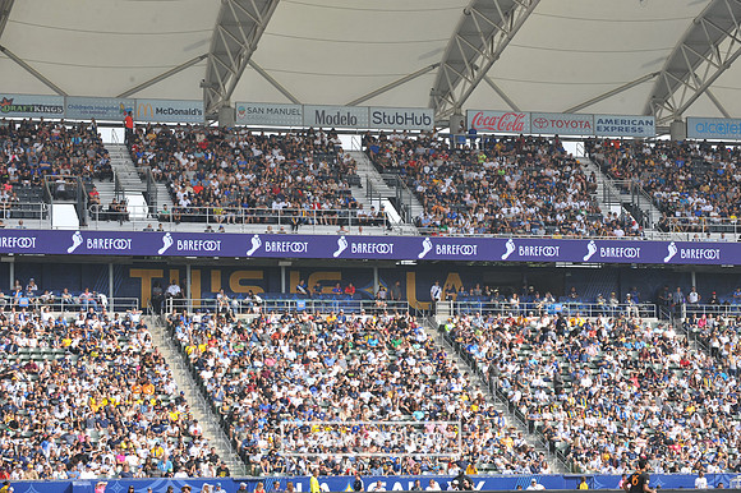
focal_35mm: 110
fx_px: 2263
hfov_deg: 18.6
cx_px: 370
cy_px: 246
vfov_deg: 12.4
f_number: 9
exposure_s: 1/320
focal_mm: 110
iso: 250
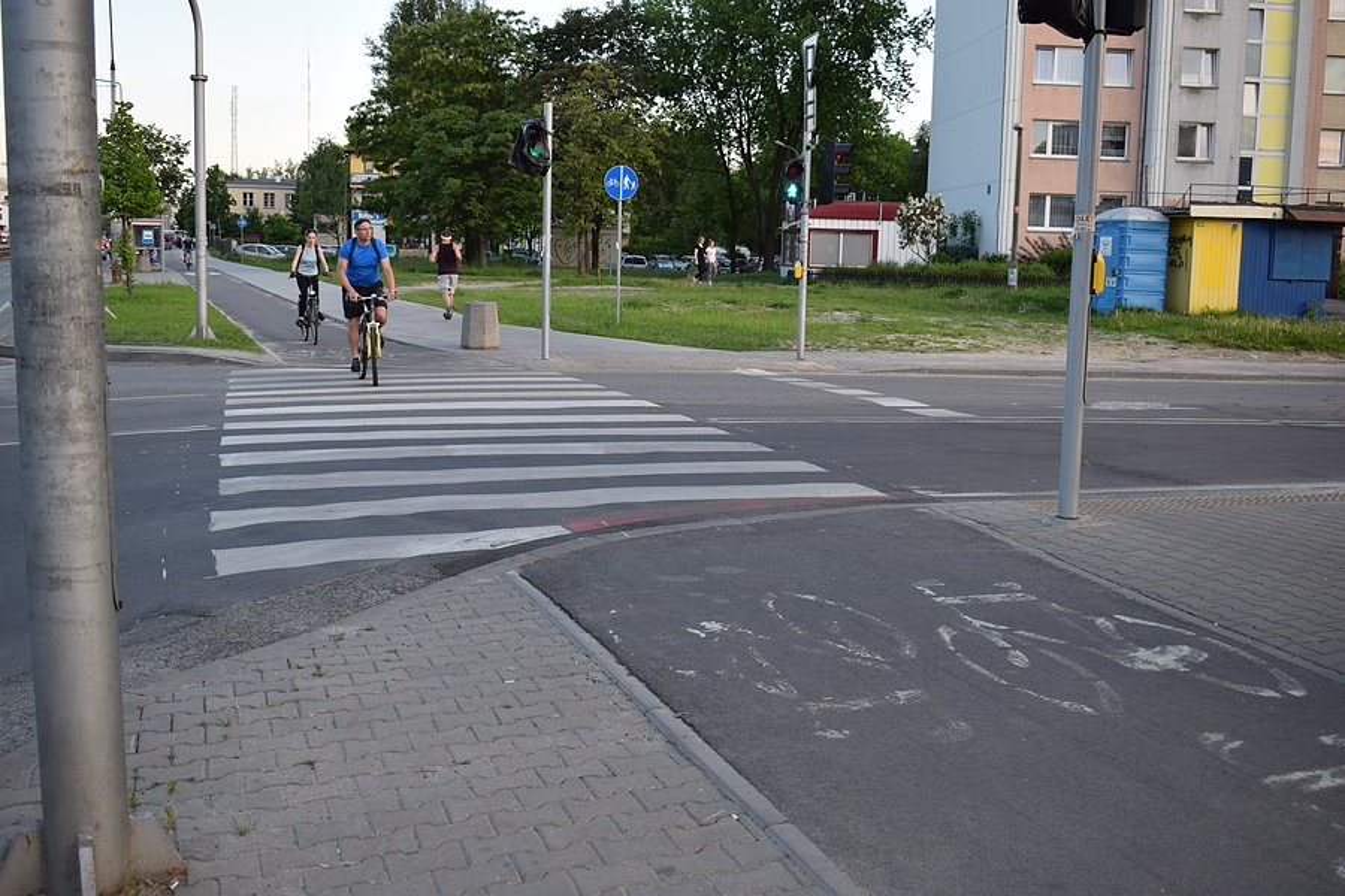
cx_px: 672
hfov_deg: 53.1
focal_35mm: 36
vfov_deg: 36.9
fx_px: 1345
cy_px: 448
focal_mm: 24
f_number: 5.6
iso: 400
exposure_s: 1/125
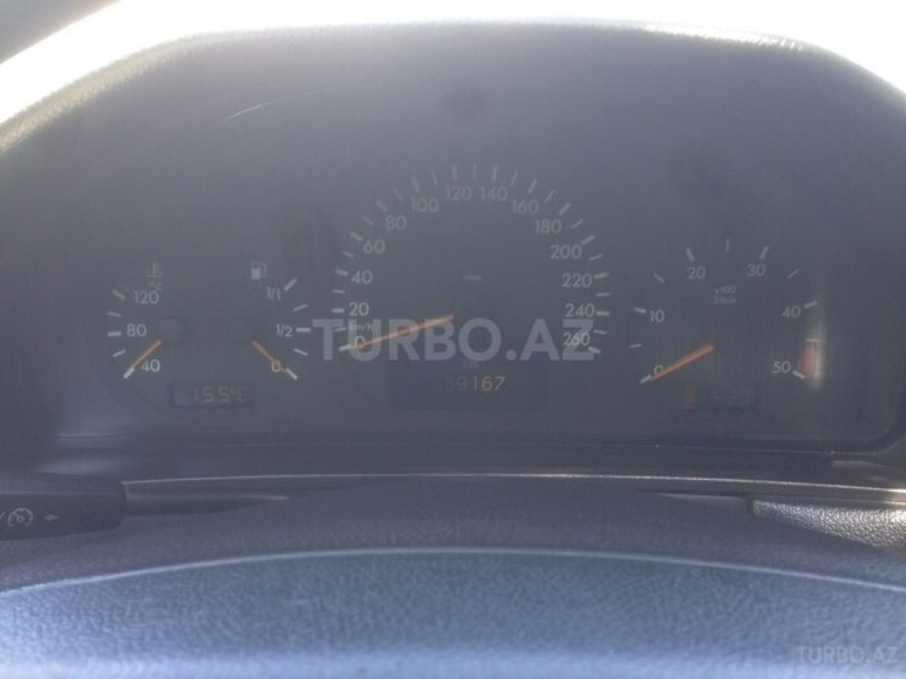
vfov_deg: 42.9
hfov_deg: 55.4
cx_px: 453
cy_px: 340
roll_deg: -1.2
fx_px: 864
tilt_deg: -23.3
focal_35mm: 33
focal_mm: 4.12
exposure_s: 1/24
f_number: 2.4
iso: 50
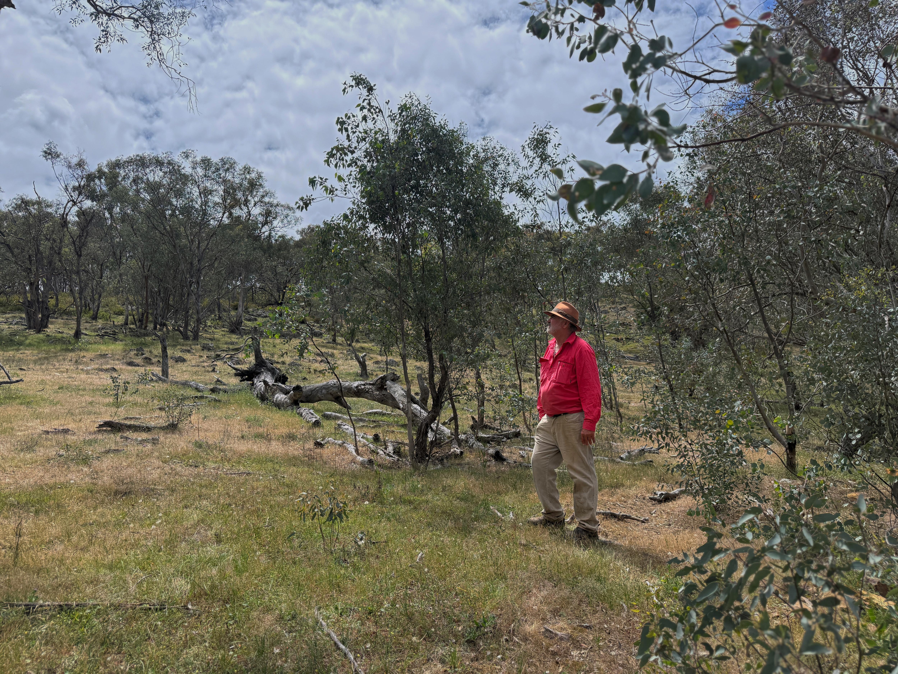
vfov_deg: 56.8
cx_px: 449
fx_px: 623
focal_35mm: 24
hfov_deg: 71.6
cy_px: 337
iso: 100
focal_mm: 6.76
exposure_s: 1/7353
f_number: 1.78
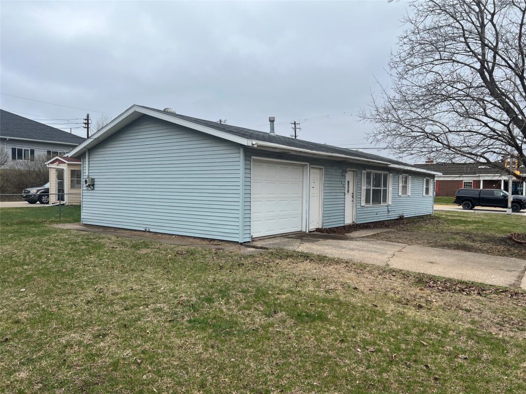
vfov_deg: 53.1
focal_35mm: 26
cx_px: 263
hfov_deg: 67.3
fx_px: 395
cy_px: 197
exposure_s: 1/1531
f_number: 1.5
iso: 50
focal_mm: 5.7
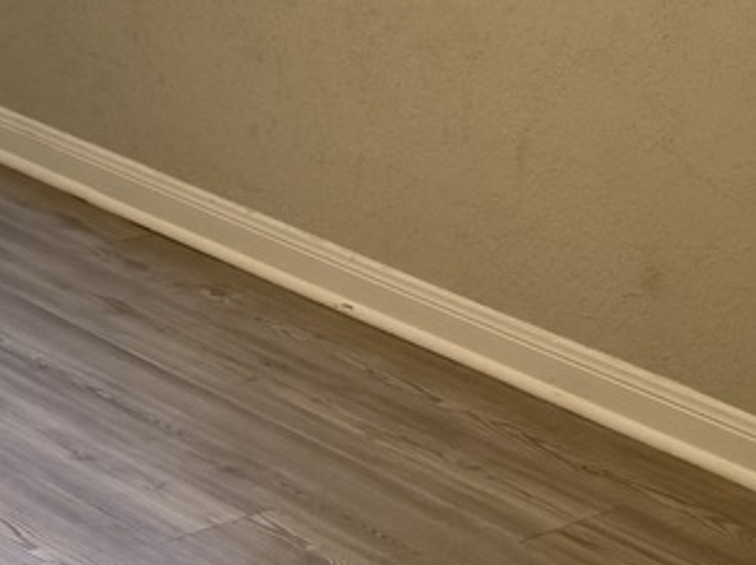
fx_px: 2443
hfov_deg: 15.1
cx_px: -636
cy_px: -528
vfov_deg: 11.9
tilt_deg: -5.3
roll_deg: +0.9
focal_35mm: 112
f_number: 1.78
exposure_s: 1/60
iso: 160
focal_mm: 6.76
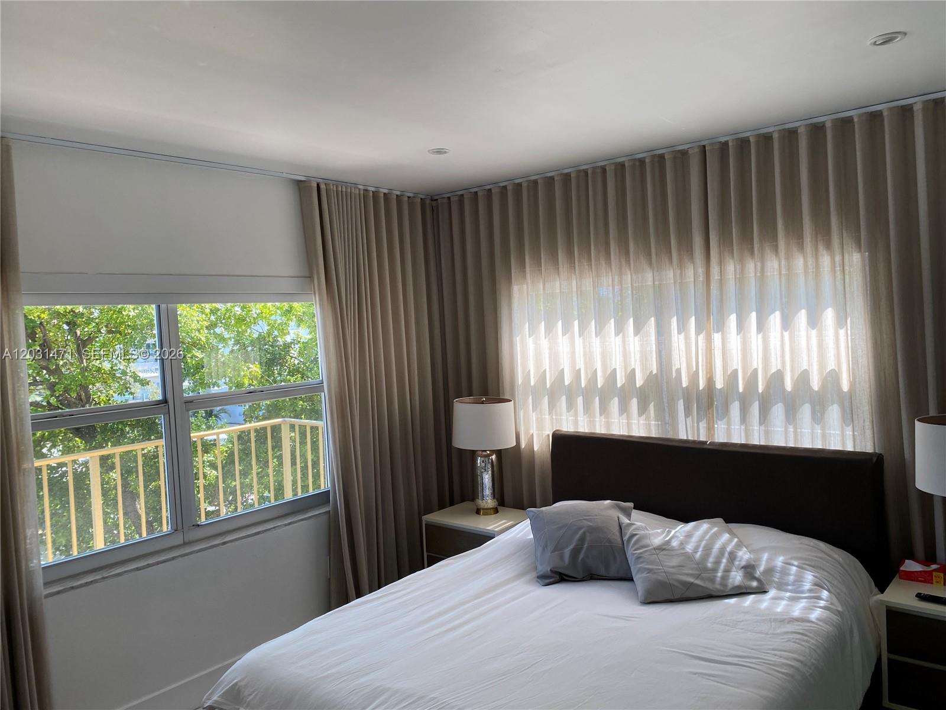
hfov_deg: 67.3
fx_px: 711
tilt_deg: -2.7
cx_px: 473
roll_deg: +2.9
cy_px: 355
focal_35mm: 26
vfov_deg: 53.1
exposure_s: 1/193
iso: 32
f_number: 1.8
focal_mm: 4.25
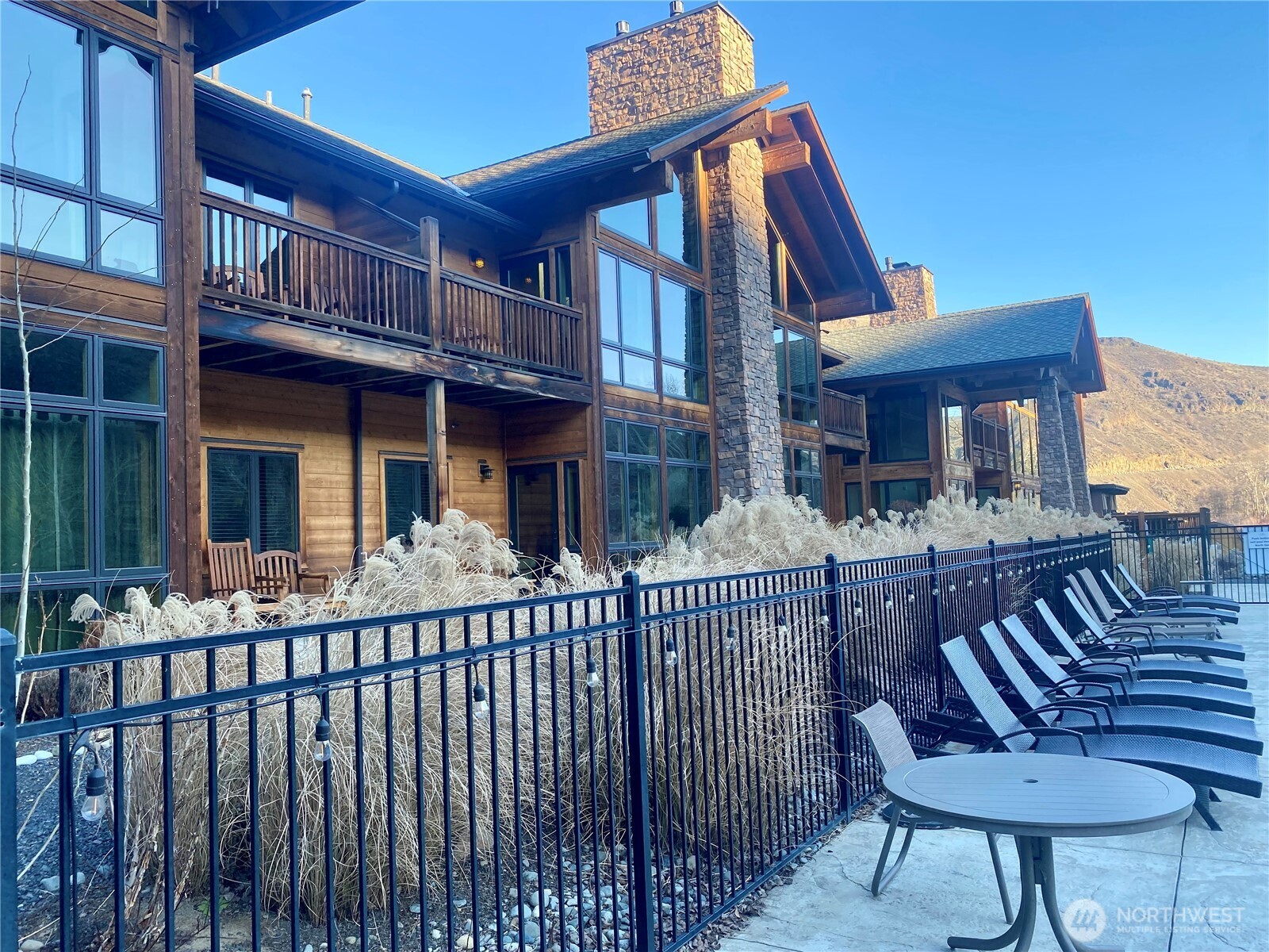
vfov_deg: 53.1
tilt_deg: +2.9
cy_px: 476
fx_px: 953
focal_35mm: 26
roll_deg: +1.1
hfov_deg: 67.3
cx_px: 634
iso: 32
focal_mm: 4.25
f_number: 1.8
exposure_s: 1/349
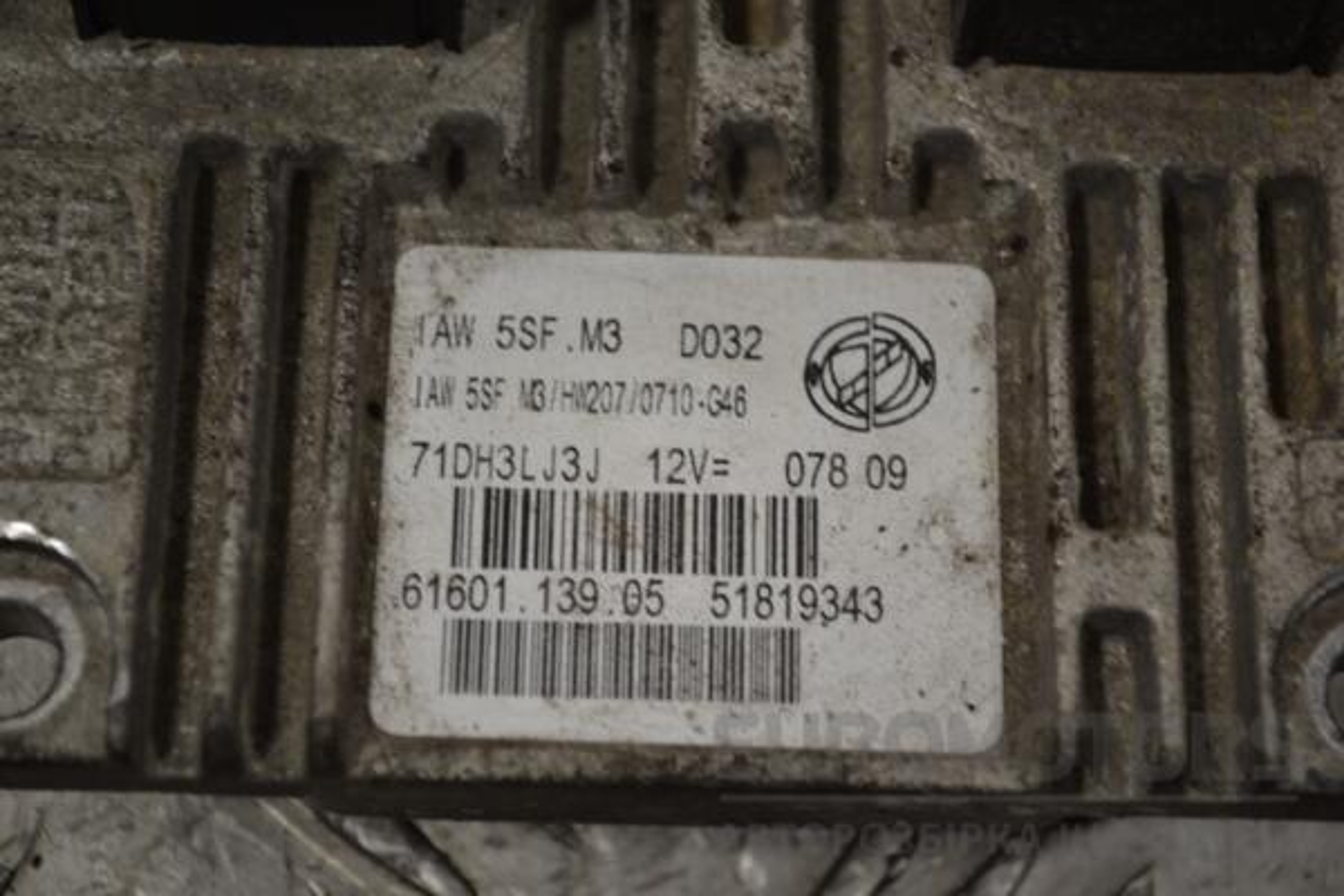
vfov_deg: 16.6
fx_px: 3080
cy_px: 448
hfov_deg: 24.6
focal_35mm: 82
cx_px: 672
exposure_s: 1/50
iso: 100
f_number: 5.6
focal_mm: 55
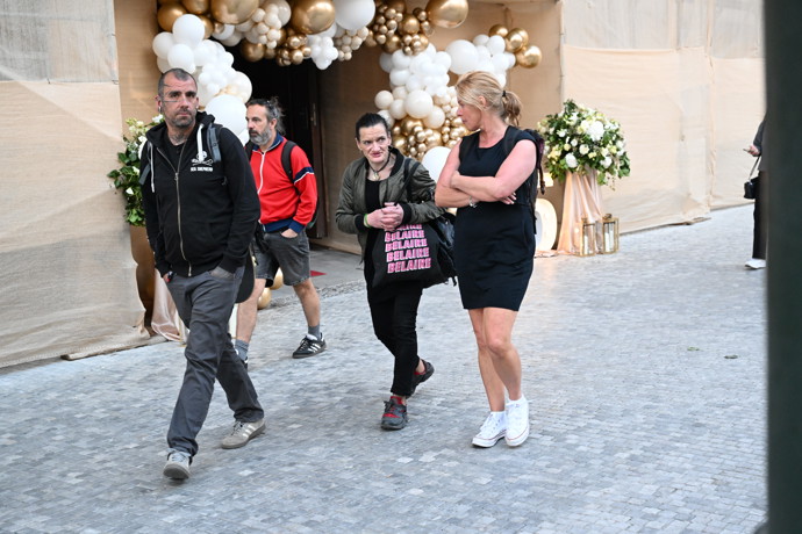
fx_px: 1047
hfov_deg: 41.9
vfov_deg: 28.6
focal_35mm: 47
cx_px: 401
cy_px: 267
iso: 5000
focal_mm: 47
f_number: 5
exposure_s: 1/320
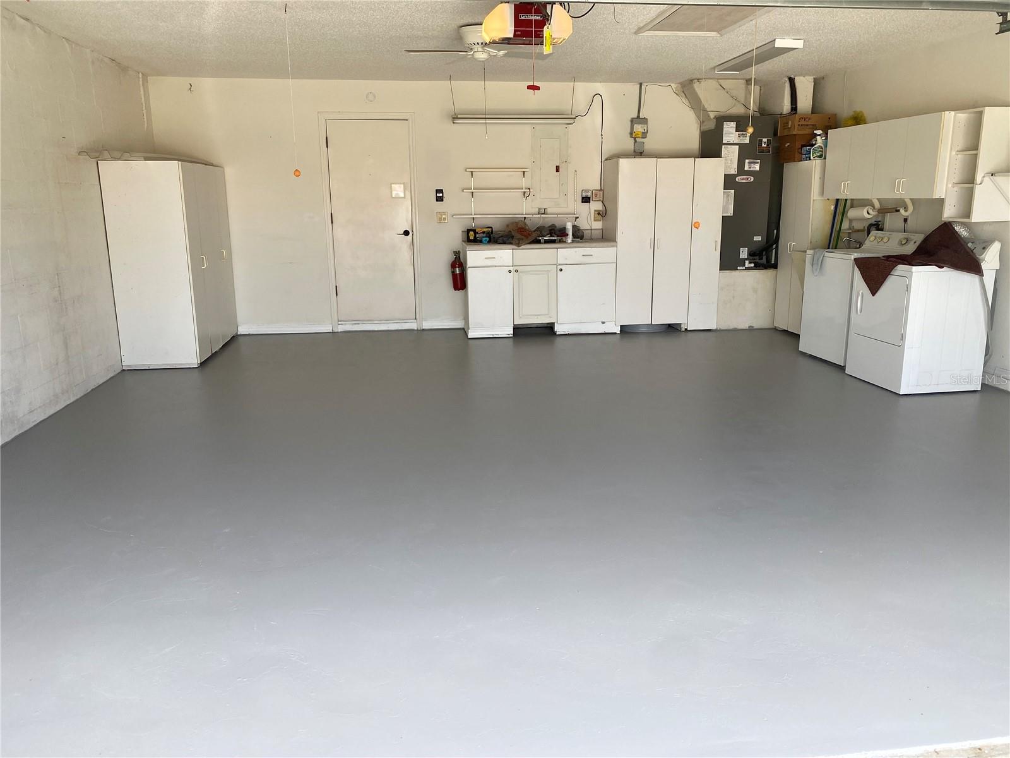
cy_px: 379
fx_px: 759
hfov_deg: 67.3
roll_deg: -0.2
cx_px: 505
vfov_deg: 53.1
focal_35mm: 26
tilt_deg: -13.9
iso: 32
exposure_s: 1/245
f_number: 1.8
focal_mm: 4.25
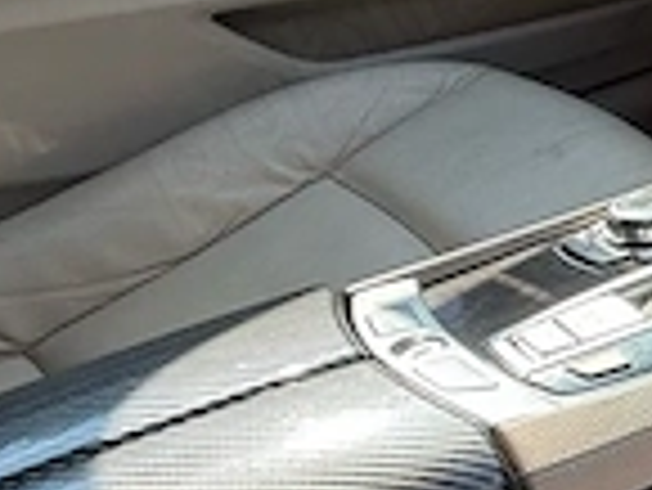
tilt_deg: -23.6
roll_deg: -3.9
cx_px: 1308
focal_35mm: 58
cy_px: 13
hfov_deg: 19.1
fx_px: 1093
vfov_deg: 24.3
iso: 64
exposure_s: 1/213
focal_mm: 2.22
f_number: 2.2
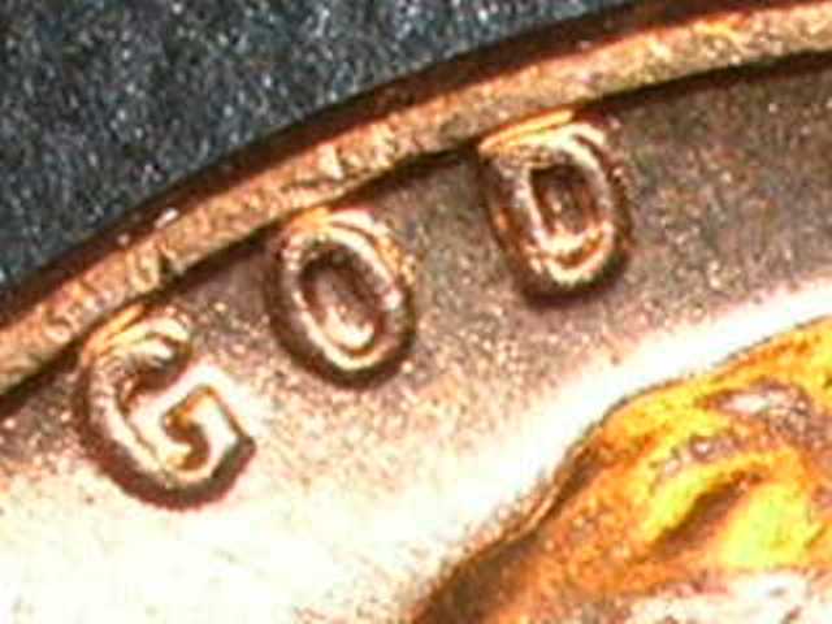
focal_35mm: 54
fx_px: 1298
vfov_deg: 27.0
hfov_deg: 35.5
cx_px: 416
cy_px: 312
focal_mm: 9
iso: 50
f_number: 5.7
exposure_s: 1/60.1
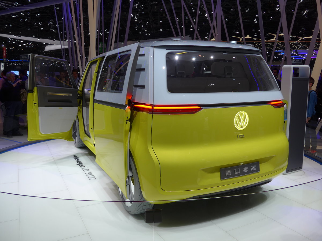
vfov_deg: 48.2
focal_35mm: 29
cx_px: 161
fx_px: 270
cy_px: 120
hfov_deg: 61.7
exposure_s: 1/250
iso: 80
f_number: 2.8
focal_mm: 6
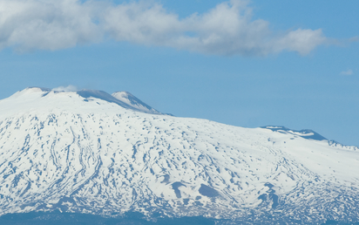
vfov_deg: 3.4
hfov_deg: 5.5
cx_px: 62
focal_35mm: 381
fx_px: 3732
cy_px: 158
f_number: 9
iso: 100
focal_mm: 103
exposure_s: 1/640
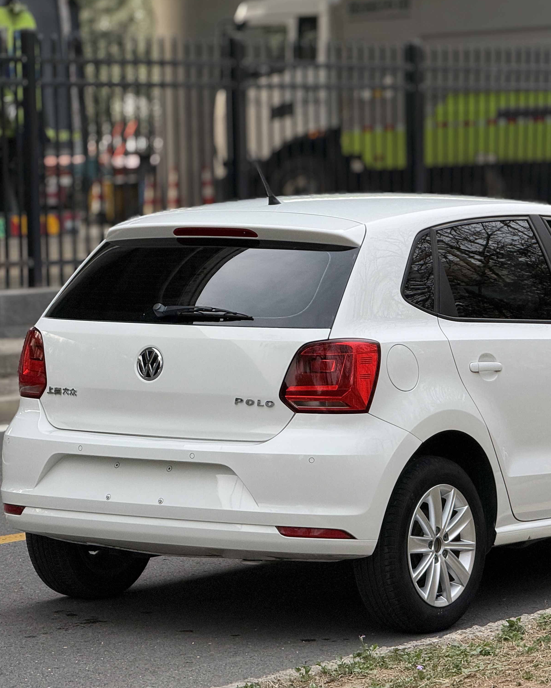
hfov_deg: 9.8
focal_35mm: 157
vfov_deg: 12.3
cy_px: 343
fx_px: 3201
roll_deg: +1.2
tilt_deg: -3.1
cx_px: 416
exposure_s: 1/456
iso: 50
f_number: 2.8
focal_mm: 15.66
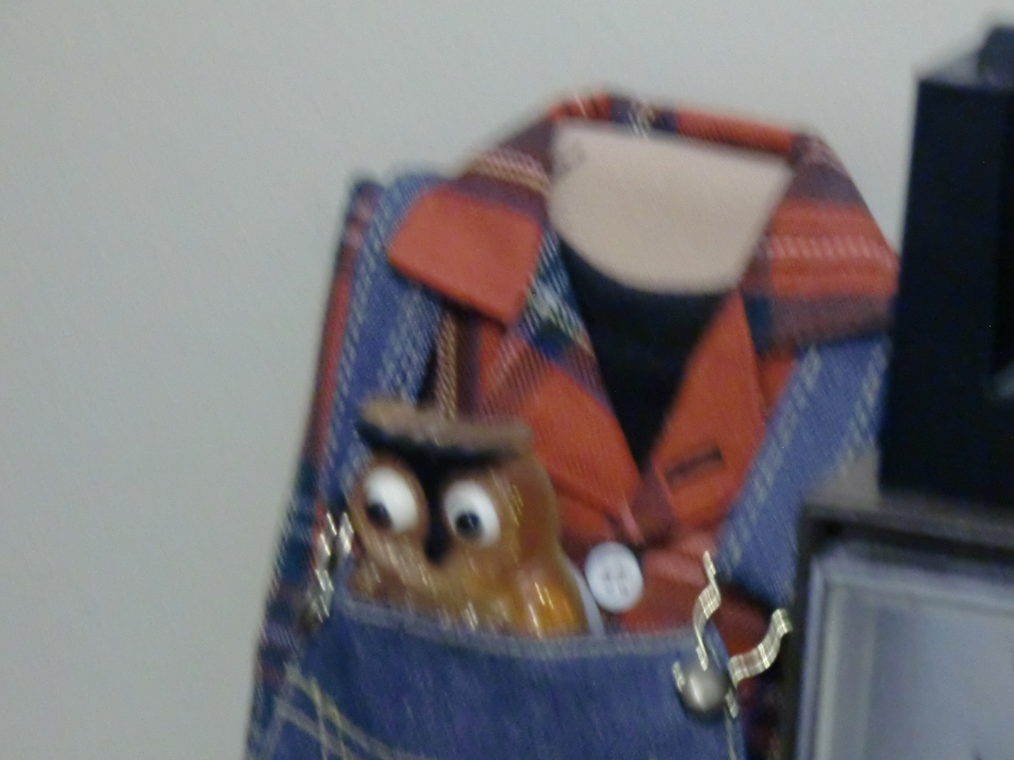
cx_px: 632
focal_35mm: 139
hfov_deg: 14.2
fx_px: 4071
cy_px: 457
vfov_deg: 10.7
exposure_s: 1/6
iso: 800
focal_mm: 18.8
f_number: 5
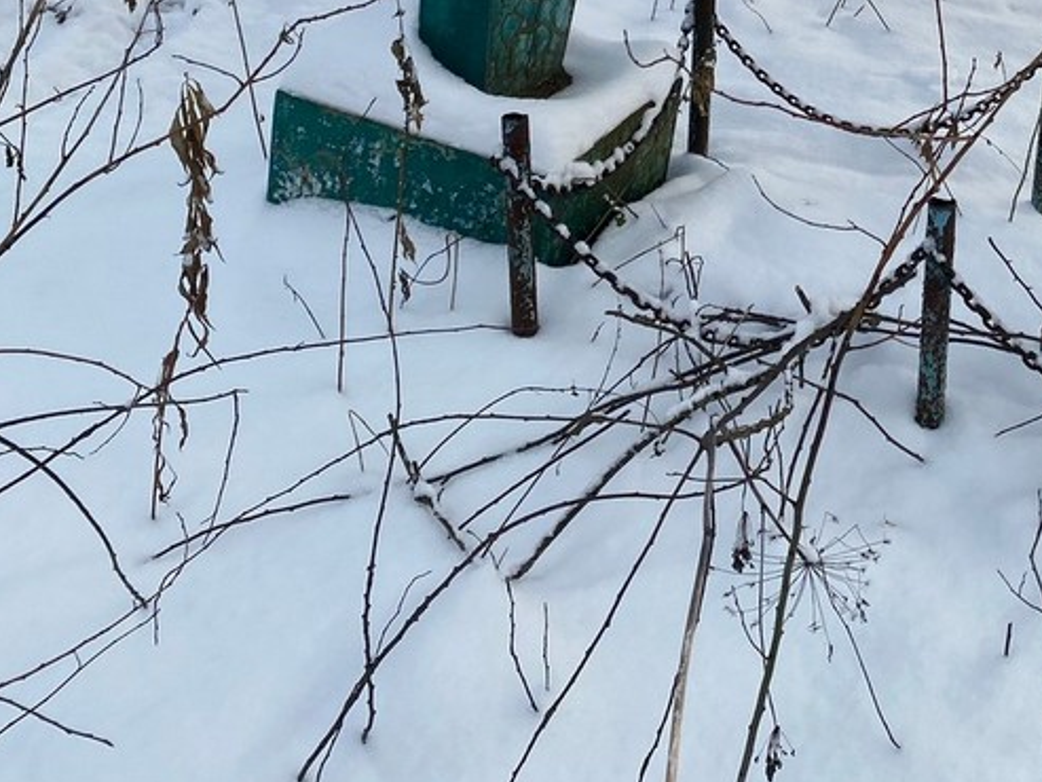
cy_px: -21
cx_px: 938
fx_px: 1626
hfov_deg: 33.6
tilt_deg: -21.1
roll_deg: +2.4
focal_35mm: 54
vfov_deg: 25.5
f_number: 1.8
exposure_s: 1/742
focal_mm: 4.25
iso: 32
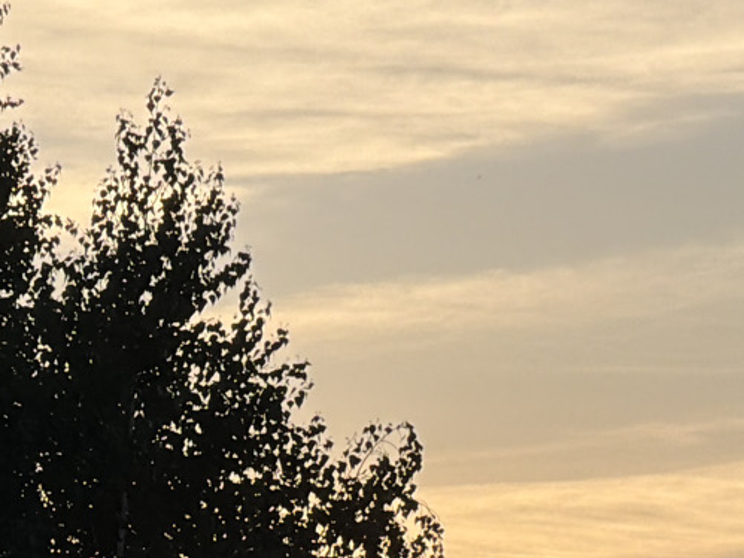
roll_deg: -0.8
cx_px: 464
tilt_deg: +4.9
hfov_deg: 4.9
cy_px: 813
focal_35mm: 401
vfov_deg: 3.7
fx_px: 8617
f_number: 2.8
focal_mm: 16.89
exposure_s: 1/638
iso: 40
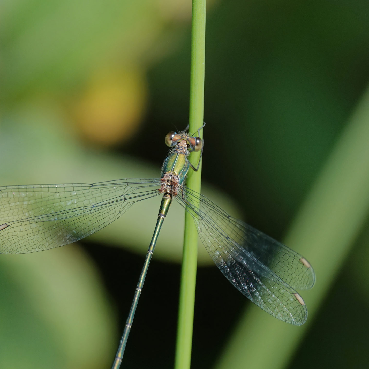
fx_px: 11035
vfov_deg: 1.9
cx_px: 142
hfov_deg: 1.9
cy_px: 210
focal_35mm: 915
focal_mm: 220
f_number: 4
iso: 400
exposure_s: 1/640
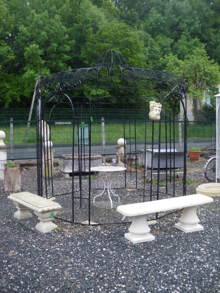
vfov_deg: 51.4
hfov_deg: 39.7
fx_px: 305
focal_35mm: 36
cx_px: 110
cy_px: 146
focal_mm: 6.3
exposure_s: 1/50
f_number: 3.5
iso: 125
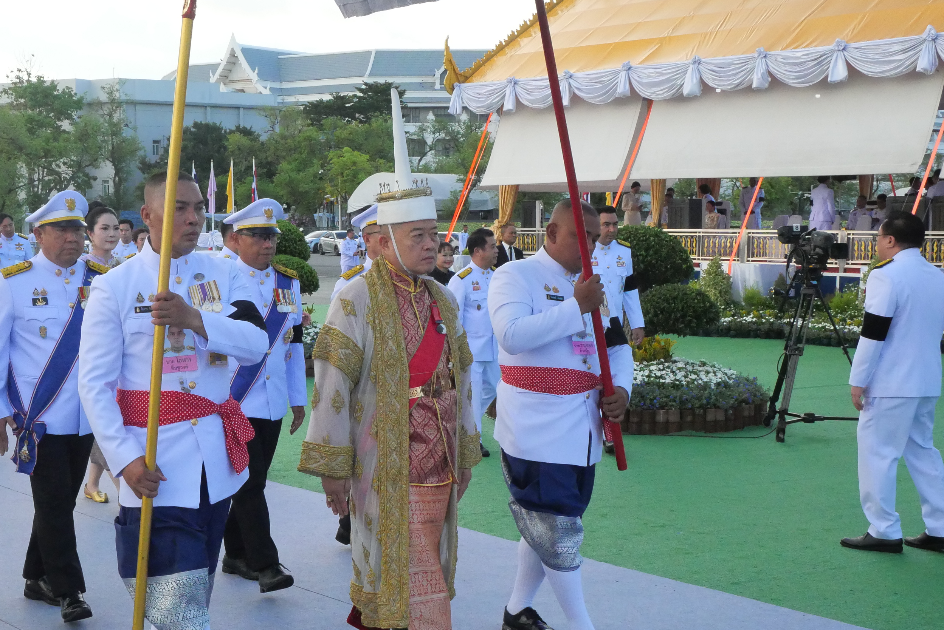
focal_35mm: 55
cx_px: 326
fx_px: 1443
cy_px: 338
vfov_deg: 24.6
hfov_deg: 35.9
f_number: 9
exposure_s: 1/1300
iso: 3200
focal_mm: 18
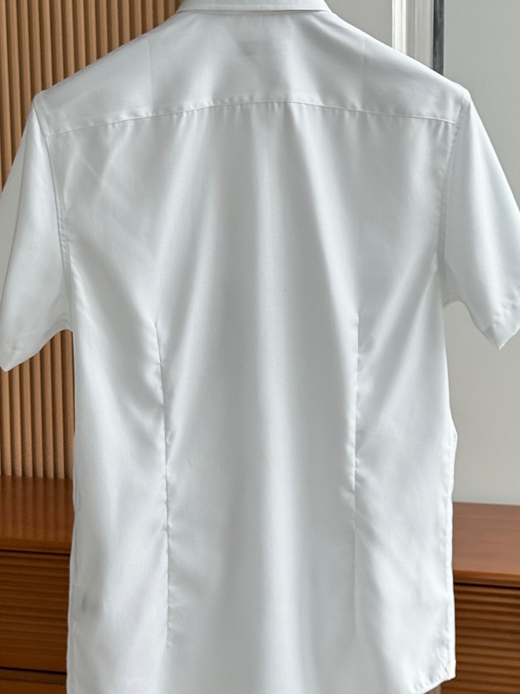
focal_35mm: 80
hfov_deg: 18.4
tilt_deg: -7.7
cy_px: 317
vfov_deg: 24.4
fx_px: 1602
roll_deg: +0.1
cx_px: 288
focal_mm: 6.76
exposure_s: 1/527
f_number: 1.78
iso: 64
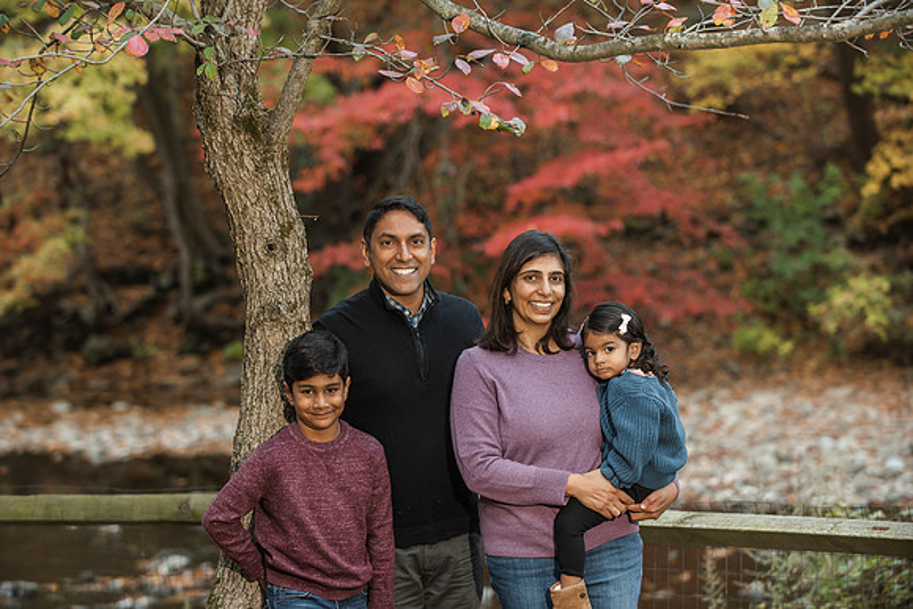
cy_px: 304
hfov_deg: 18.6
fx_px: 2790
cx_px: 456
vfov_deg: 12.5
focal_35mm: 110
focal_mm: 110
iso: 640
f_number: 4
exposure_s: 1/125
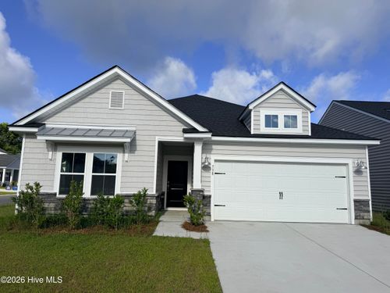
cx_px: 195
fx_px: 270
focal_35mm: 24
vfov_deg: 56.8
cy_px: 146
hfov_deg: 71.6
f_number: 1.78
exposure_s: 1/7353
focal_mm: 6.76
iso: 80
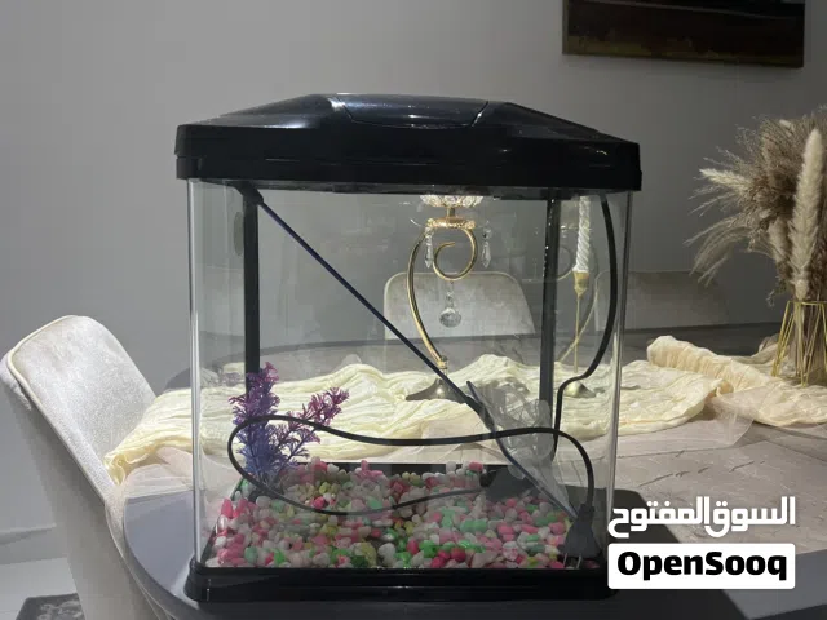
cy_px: 310
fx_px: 621
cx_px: 414
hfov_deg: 67.3
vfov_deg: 53.1
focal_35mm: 26
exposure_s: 1/50
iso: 320
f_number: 1.5
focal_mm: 5.7
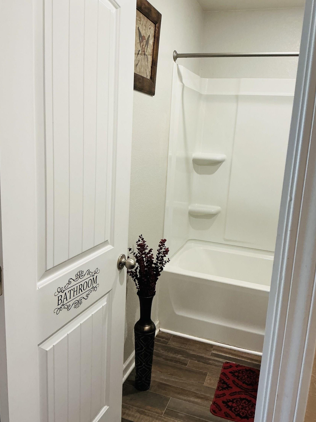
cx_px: 156
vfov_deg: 60.0
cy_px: 206
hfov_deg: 46.8
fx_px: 365
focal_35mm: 30
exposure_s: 1/60
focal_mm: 3
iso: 80
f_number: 1.8
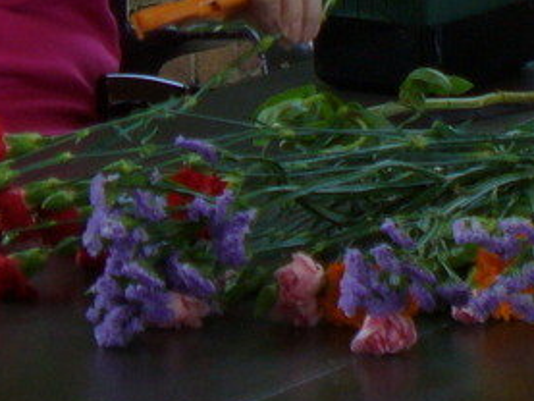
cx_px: 503
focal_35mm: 325
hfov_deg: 6.1
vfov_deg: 4.5
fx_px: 5016
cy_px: -283
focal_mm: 14.5
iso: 80
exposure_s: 1/160
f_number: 3.4
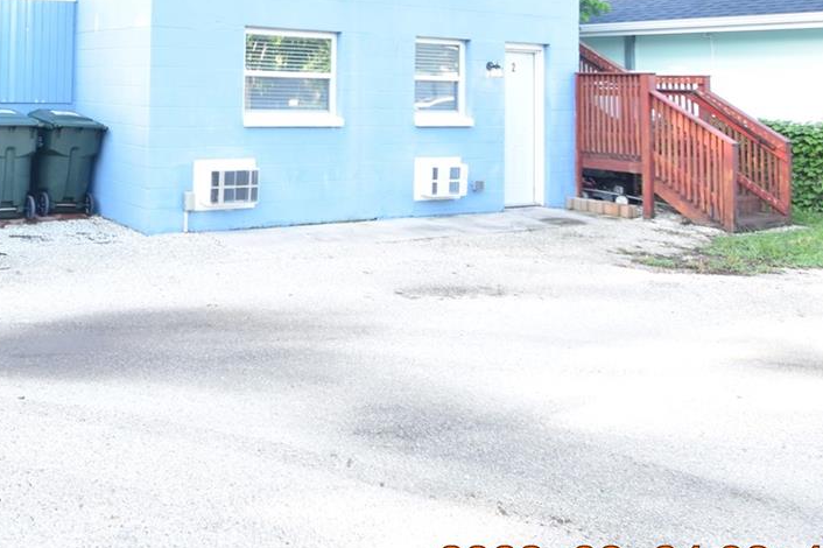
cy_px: 37
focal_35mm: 34
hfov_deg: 50.1
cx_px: 94
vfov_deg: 36.1
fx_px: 777
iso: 400
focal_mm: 10
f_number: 5.6
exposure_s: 1/125
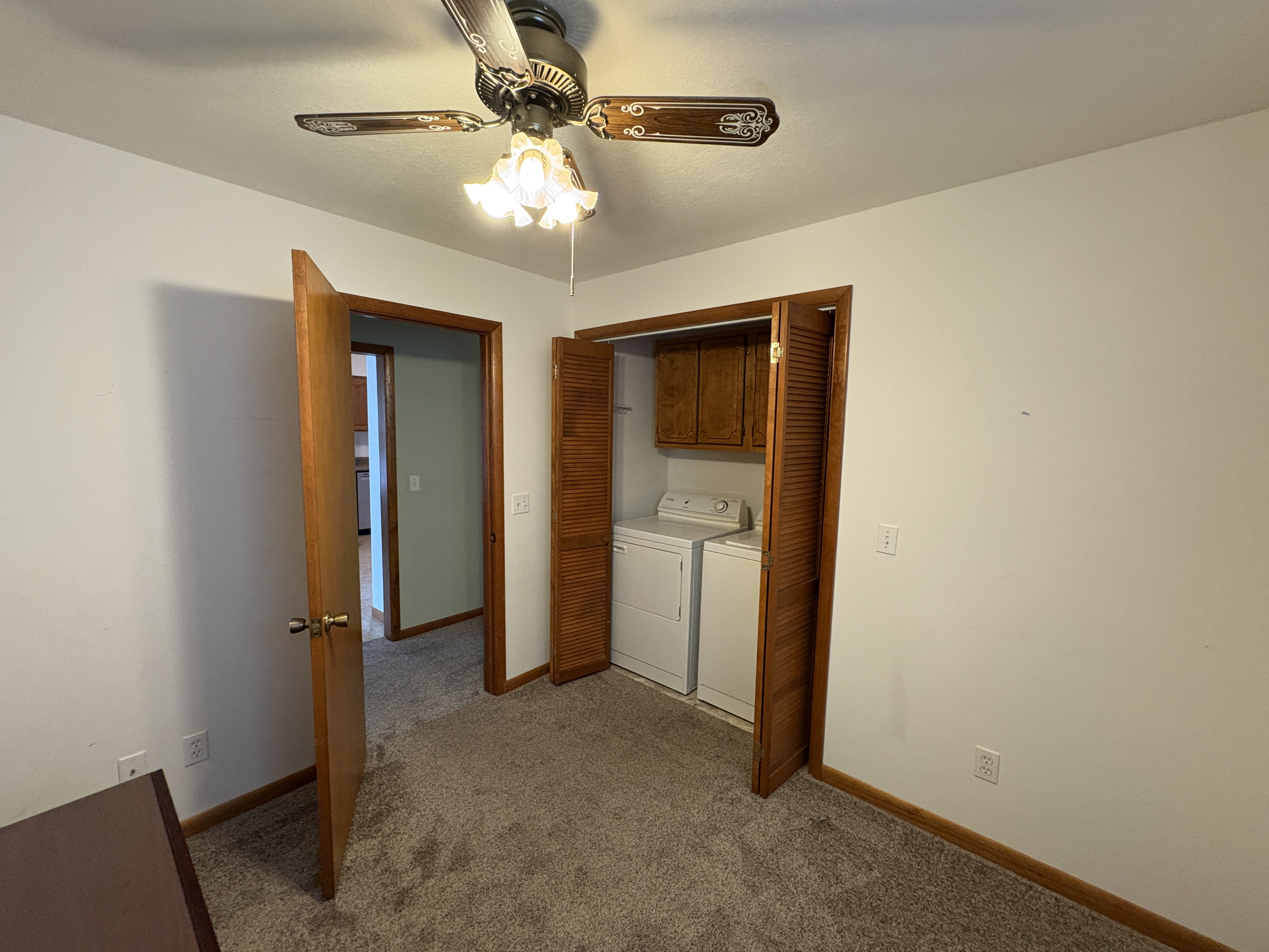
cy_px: 476
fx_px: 513
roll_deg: -0.4
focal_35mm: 14
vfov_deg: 85.7
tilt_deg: -5.7
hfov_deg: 102.1
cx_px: 634
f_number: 2.2
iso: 500
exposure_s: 1/60
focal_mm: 2.22
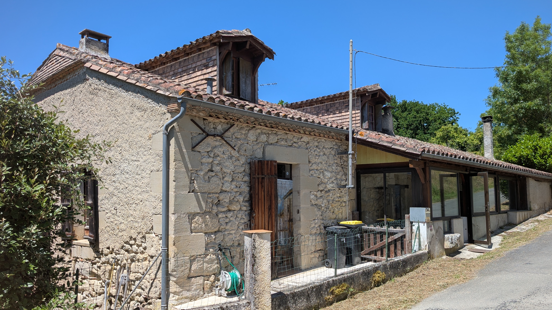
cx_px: 281
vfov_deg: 42.9
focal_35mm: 27
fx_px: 395
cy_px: 167
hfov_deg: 69.9
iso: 19
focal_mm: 6.9
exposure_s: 1/822
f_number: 1.68
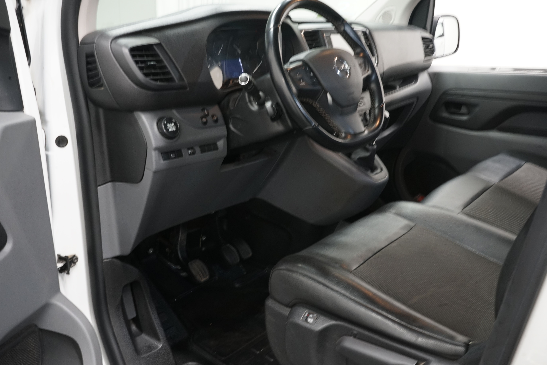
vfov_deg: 41.1
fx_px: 486
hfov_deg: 58.7
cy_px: 182
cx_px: 274
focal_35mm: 32
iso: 800
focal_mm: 32
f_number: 16
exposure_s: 1
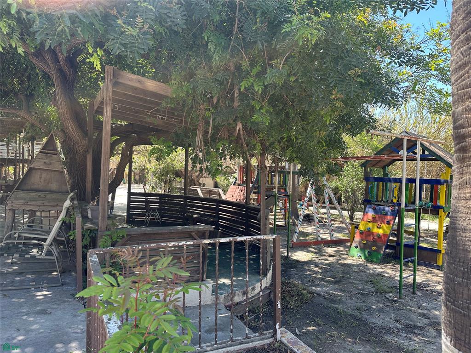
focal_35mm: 24
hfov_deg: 71.6
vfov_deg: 56.8
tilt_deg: -0.7
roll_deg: -0.6
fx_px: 327
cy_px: 176
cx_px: 236
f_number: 1.78
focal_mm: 6.86
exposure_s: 1/452
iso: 80
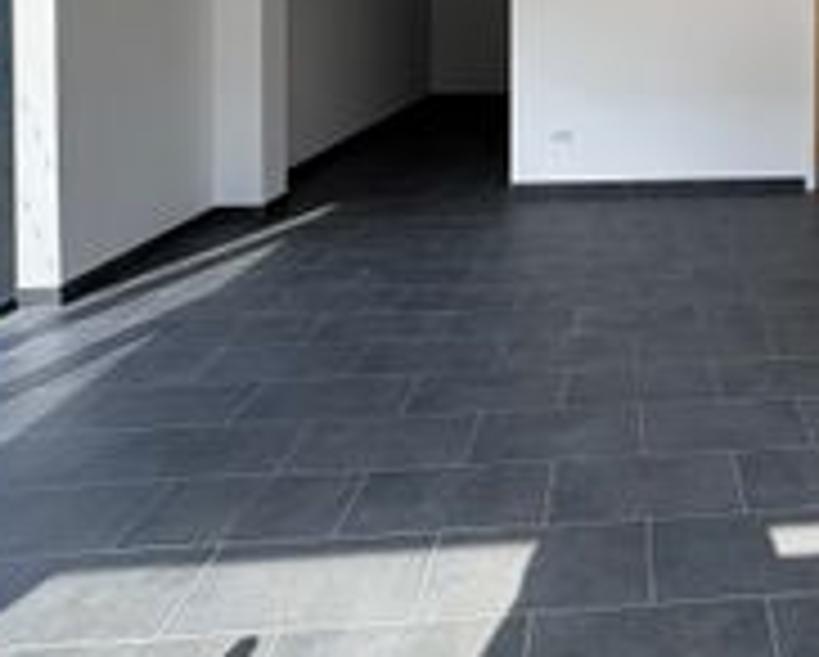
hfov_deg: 53.4
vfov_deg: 42.5
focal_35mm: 30
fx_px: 728
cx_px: 693
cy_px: 14
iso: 50
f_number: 2.2
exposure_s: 1/99
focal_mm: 2.22
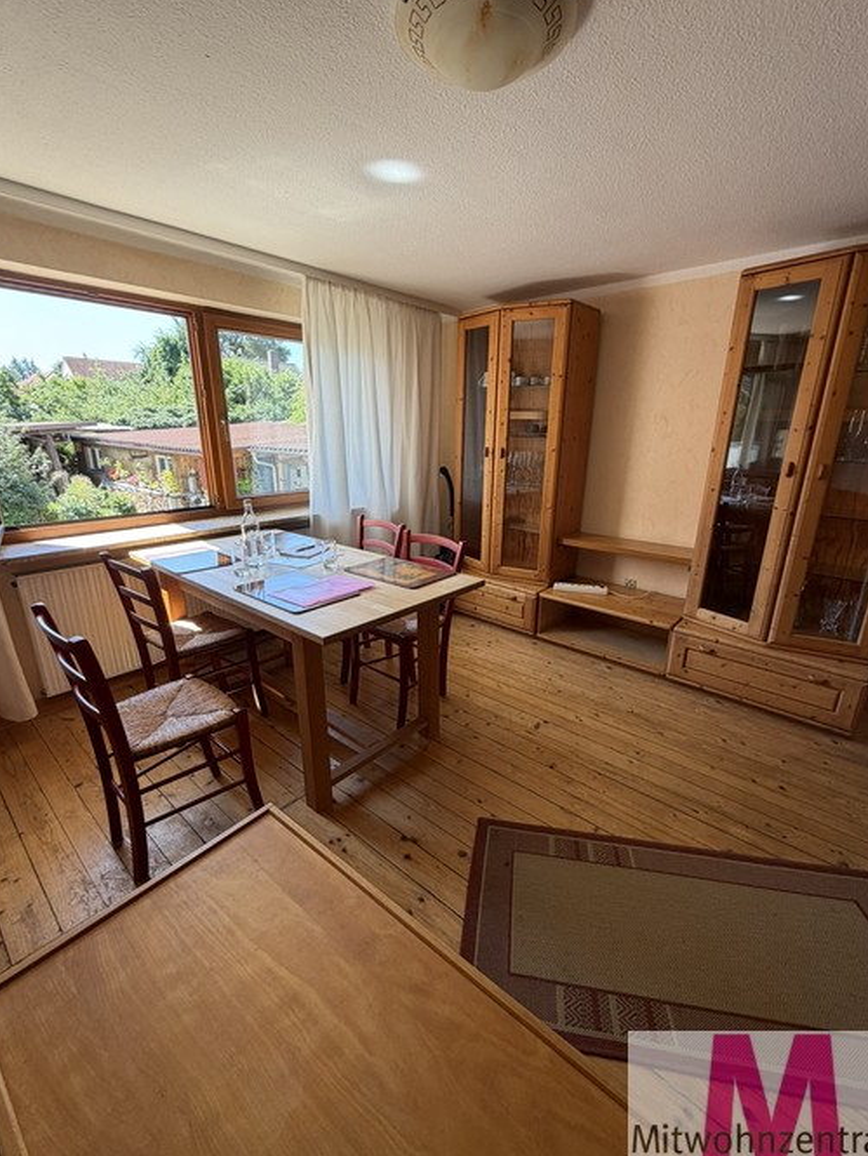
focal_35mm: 15
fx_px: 501
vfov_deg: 98.2
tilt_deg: -15.0
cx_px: 450
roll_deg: -0.8
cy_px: 583
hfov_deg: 81.7
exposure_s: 1/121
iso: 80
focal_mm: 2.22
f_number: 2.2
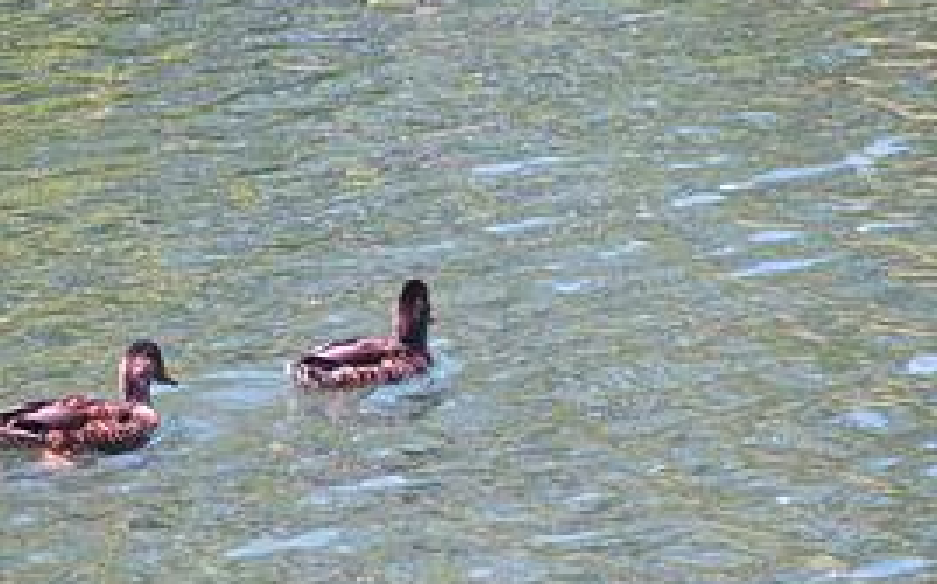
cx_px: 357
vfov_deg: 2.8
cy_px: 413
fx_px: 12120
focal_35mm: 475
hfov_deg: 4.4
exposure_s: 1/640
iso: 100
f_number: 3.2
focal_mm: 64.3
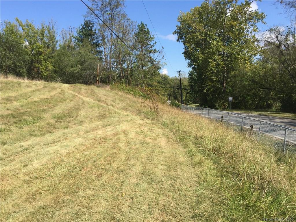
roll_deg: +1.7
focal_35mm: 29
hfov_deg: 61.7
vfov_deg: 48.2
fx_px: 248
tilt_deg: -3.5
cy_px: 111
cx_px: 148
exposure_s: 1/1319
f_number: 2.2
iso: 32
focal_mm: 4.15
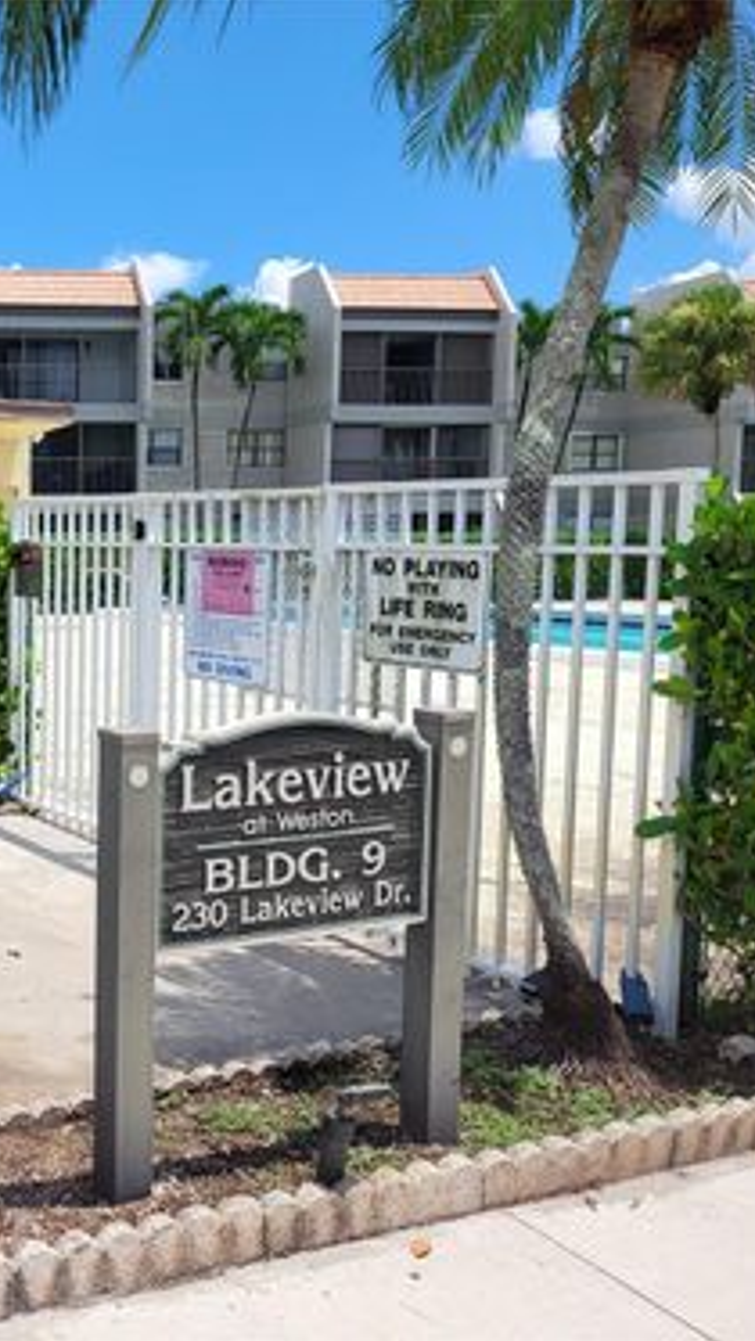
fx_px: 1352
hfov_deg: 28.3
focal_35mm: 38
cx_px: -83
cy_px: 670
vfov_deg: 52.8
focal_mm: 5.4
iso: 40
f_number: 1.8
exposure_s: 1/2797
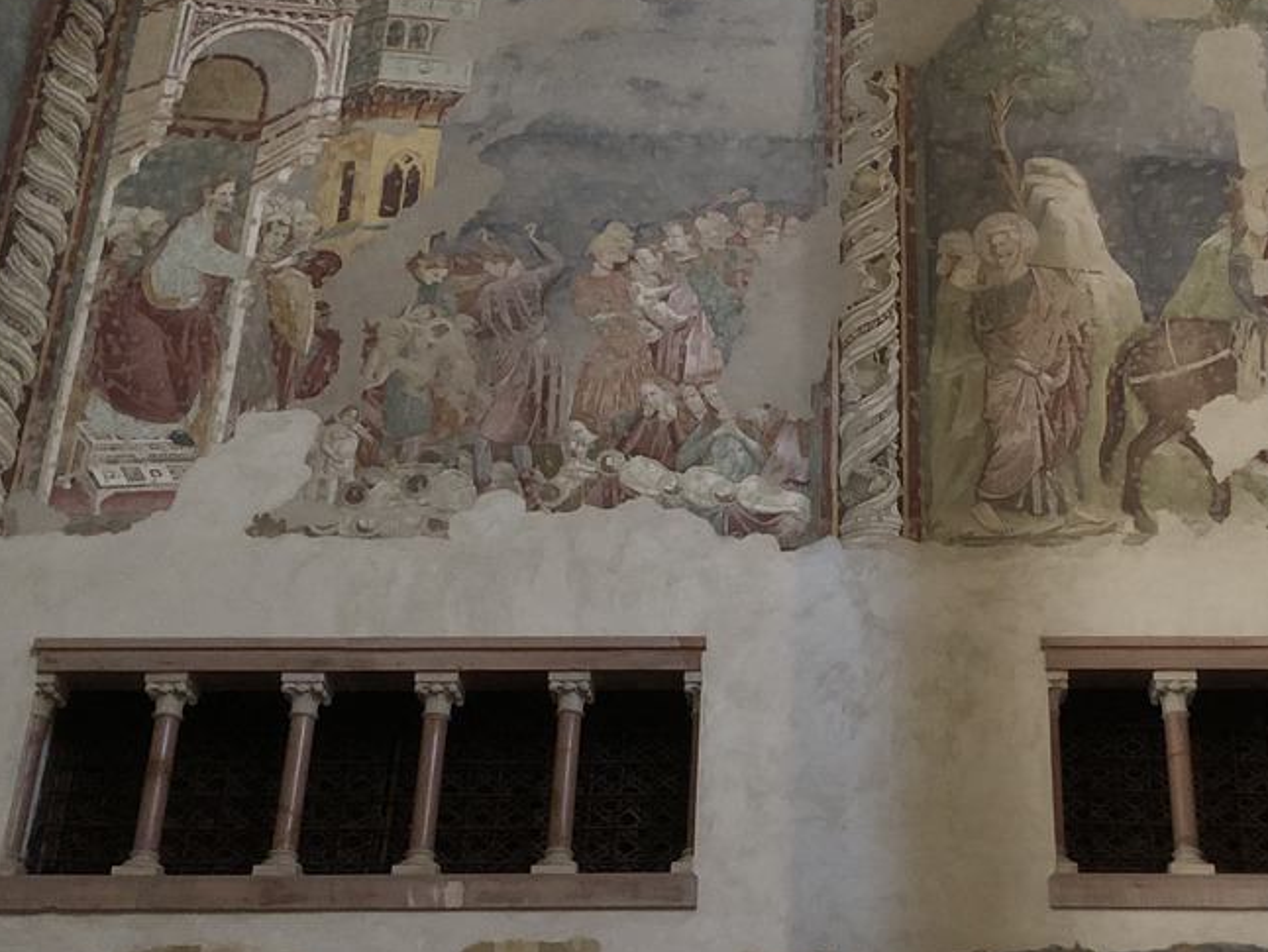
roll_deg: +1.0
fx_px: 1905
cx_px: 873
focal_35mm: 52
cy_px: 634
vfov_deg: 27.9
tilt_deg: +25.9
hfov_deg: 36.3
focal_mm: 4
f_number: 1.8
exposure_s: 1/4
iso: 200
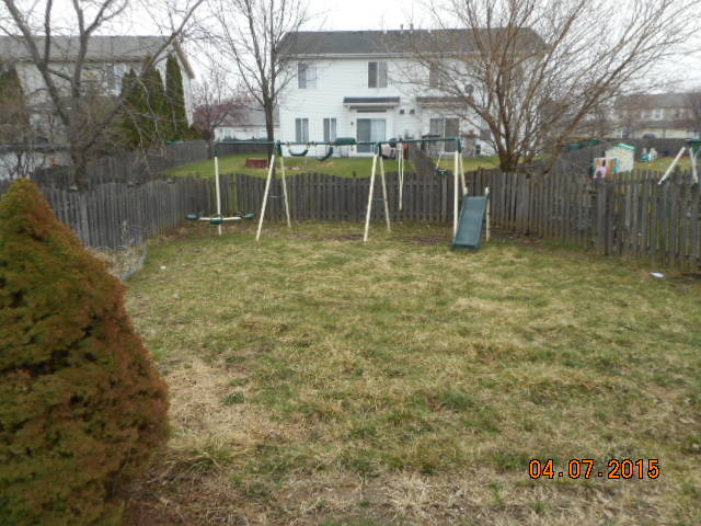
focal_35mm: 25
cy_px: 263
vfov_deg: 54.9
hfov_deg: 69.4
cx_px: 350
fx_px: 506
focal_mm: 4.5
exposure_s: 1/400
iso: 200
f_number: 3.7
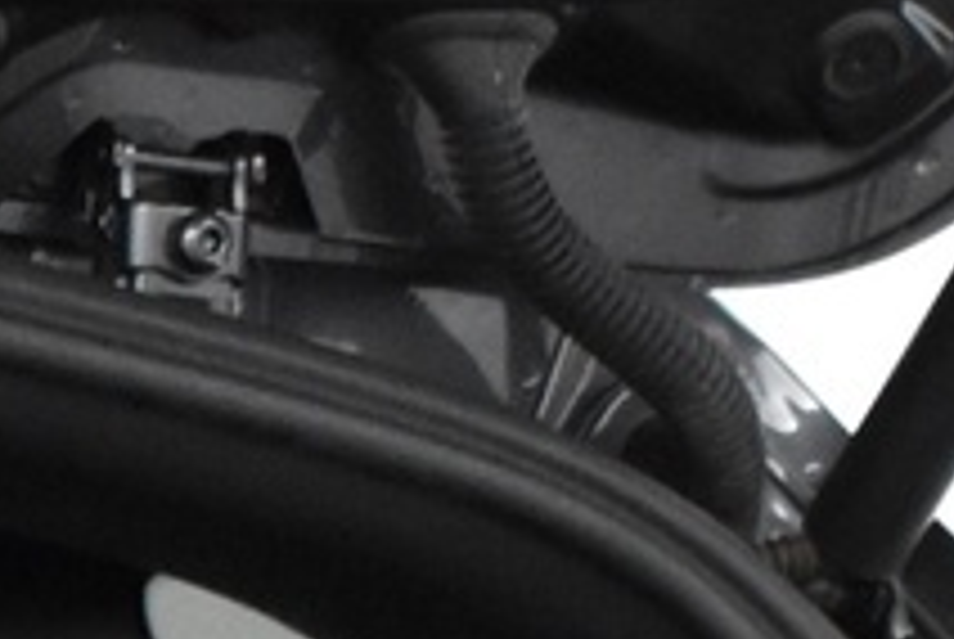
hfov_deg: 6.5
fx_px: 8195
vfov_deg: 4.3
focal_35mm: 309
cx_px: -934
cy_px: 2088
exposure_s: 1/100
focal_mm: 27
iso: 3200
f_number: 5
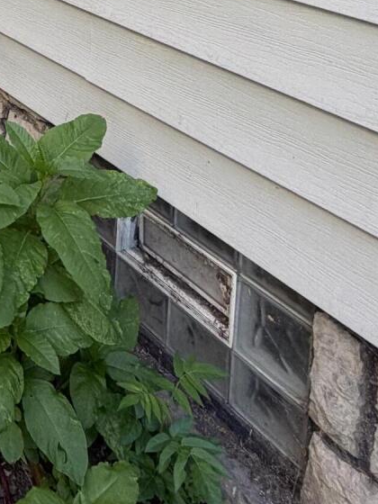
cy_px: -150
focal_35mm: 50
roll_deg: +0.2
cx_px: -227
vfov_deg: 30.3
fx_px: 728
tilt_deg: -5.3
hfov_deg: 22.4
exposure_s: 1/276
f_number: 2.2
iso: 50
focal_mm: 2.22
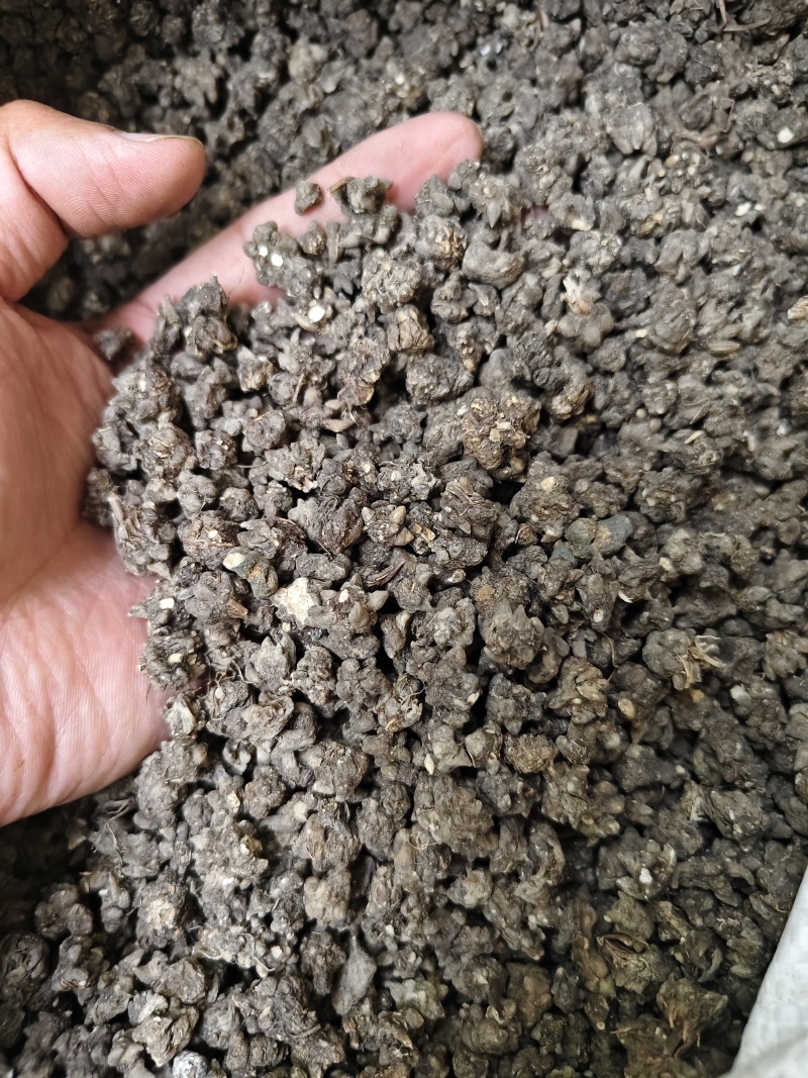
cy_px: 539
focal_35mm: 23
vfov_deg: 73.9
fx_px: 716
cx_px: 404
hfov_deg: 58.9
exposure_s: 1/479
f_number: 1.88
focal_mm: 5.56
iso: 3584
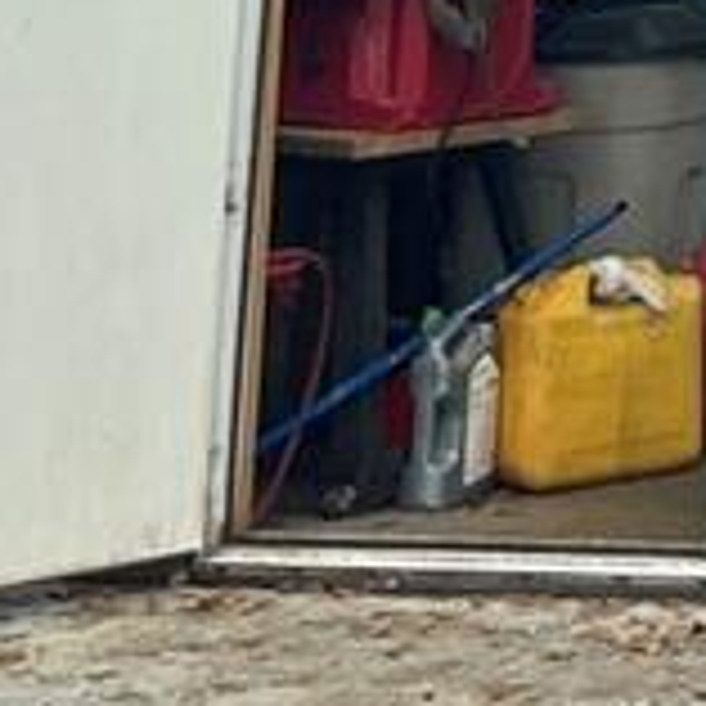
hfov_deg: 8.9
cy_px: -1169
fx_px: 4061
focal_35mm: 176
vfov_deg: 8.7
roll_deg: +1.0
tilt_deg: +12.1
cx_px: 1767
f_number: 1.6
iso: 100
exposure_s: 1/121
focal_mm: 5.1
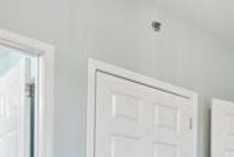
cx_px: 309
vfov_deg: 20.7
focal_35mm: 57
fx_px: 371
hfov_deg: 28.3
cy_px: 230
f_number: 8
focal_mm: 16
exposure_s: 1/40
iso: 320
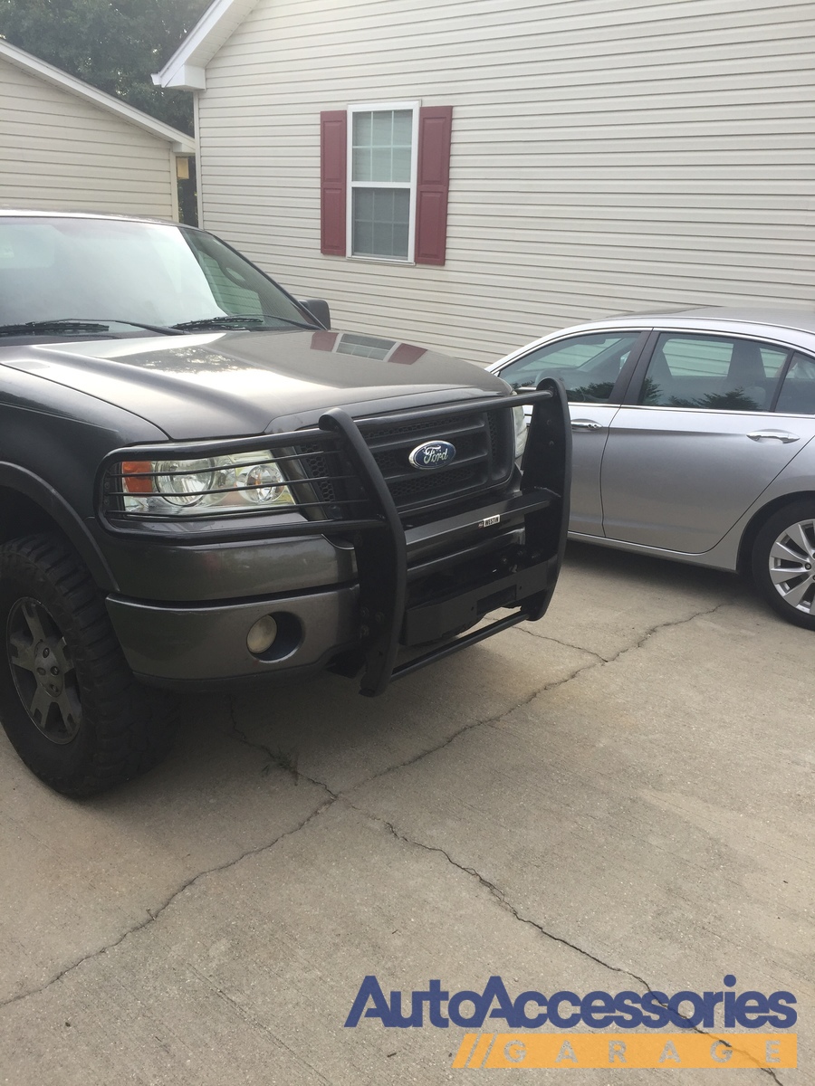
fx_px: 910
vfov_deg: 61.7
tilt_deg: -18.1
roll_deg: -2.1
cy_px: 543
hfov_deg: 48.2
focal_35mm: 29
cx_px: 408
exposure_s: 1/356
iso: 32
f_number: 2.2
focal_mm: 4.15
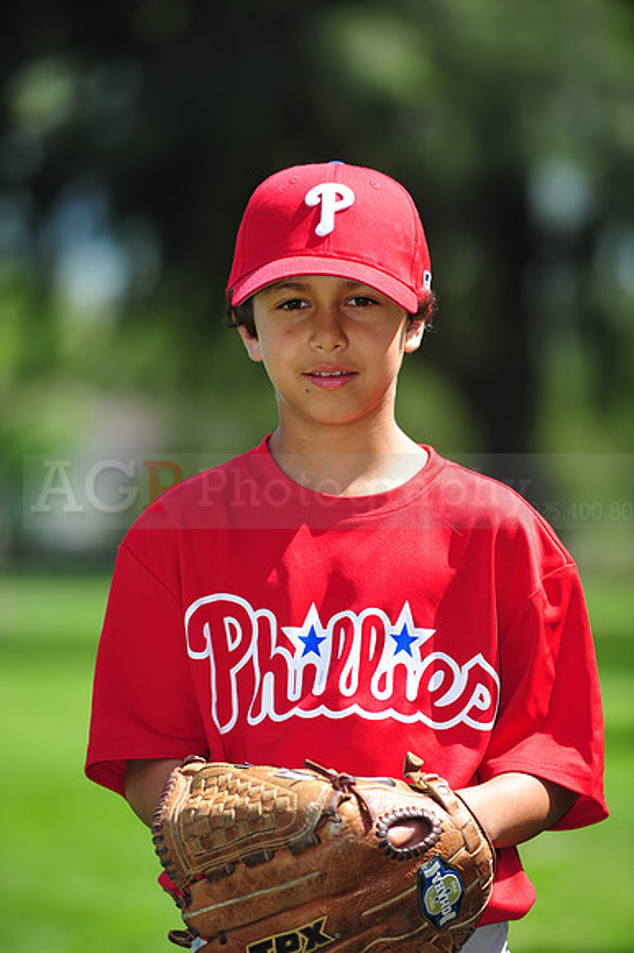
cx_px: 317
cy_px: 476
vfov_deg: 10.3
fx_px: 5289
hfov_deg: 6.9
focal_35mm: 200
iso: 200
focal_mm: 200
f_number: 4.5
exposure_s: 1/640
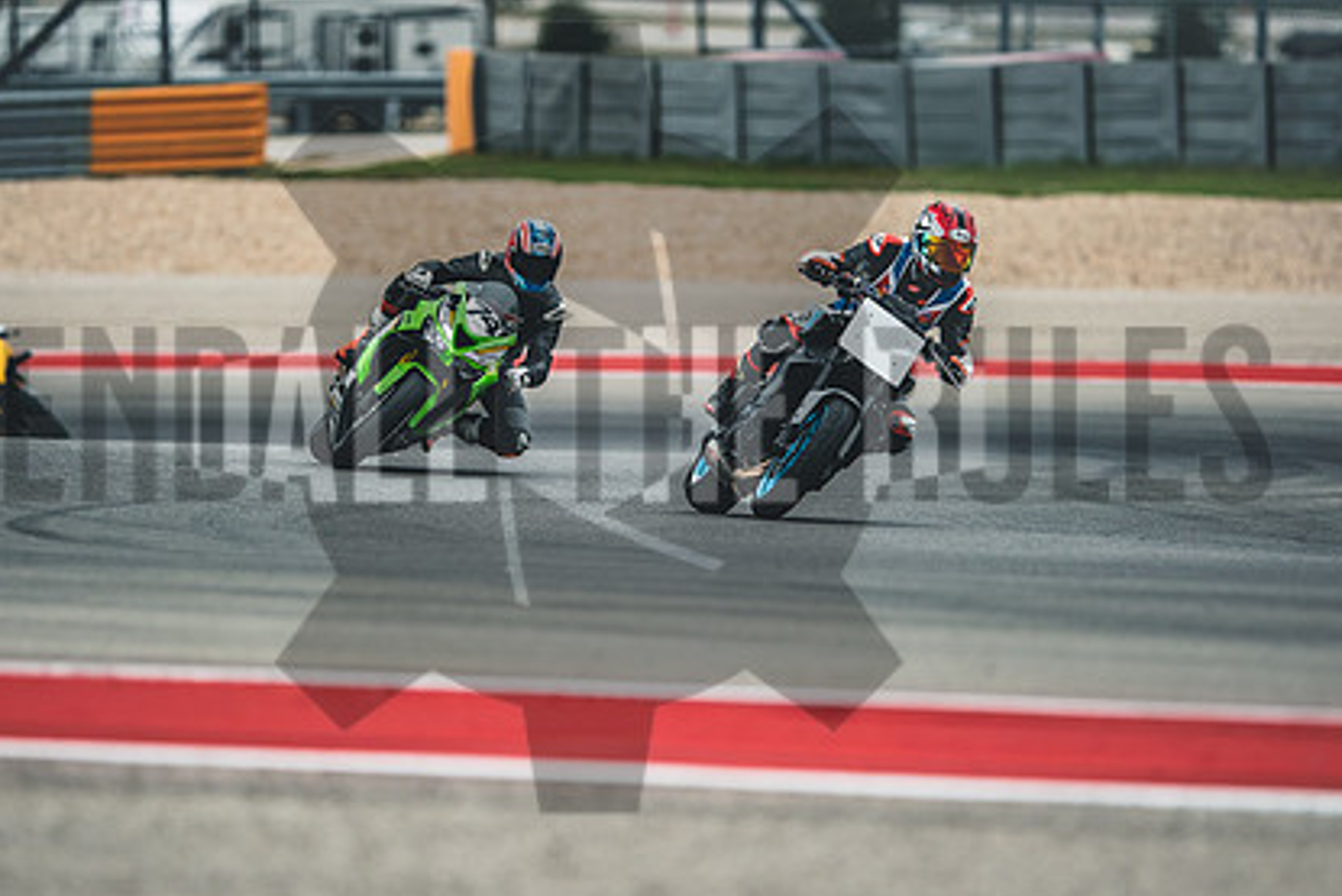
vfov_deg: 3.3
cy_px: 419
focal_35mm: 419
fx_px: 15624
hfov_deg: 4.9
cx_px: 589
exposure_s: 1/1600
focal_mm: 200
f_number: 2
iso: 250
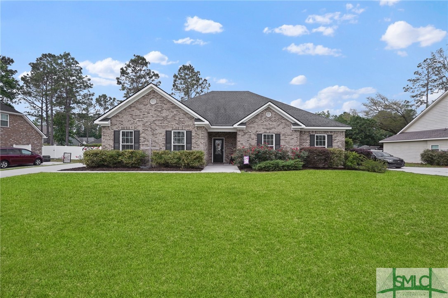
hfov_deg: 95.0
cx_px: 224
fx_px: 205
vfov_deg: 72.0
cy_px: 149
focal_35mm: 16
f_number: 9
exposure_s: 1/640
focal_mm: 16.5
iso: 320
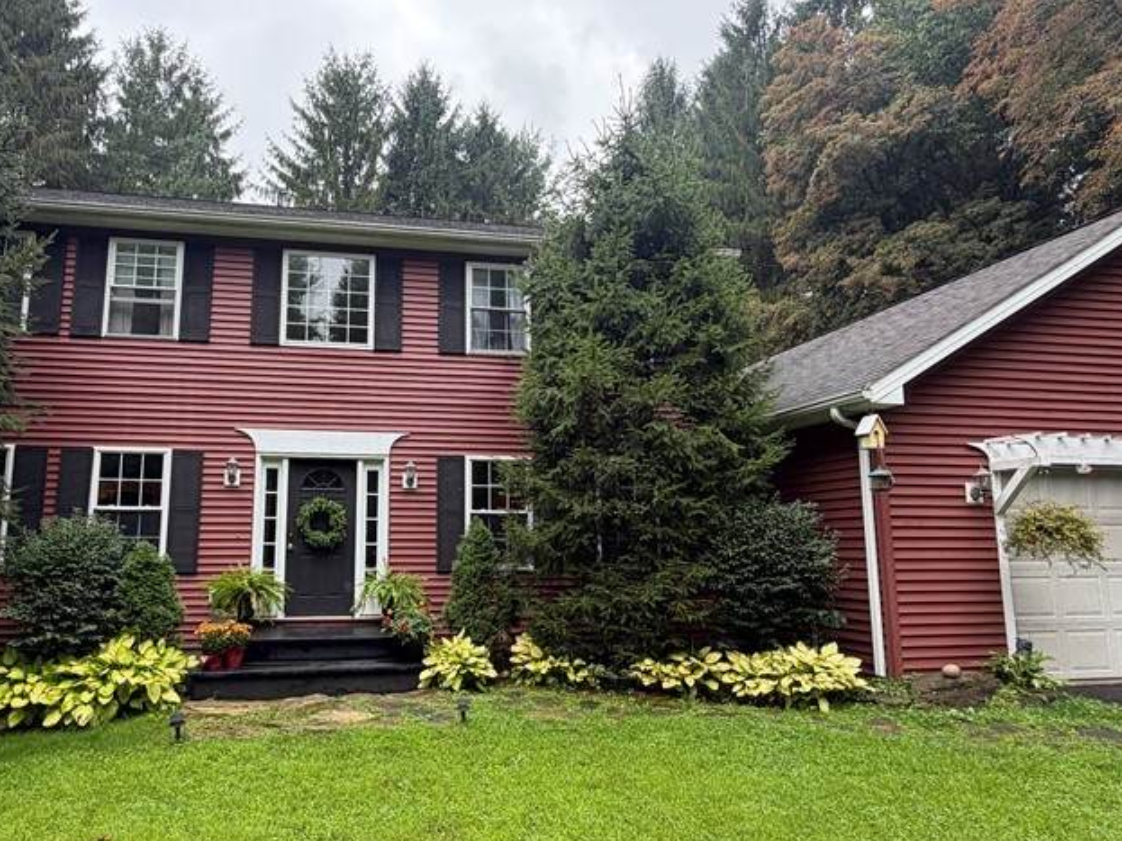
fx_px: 745
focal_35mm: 23
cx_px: 450
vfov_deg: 58.9
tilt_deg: +7.2
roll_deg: -0.1
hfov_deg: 73.2
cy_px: 430
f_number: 2.2
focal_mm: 2.22
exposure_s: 1/121
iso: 64
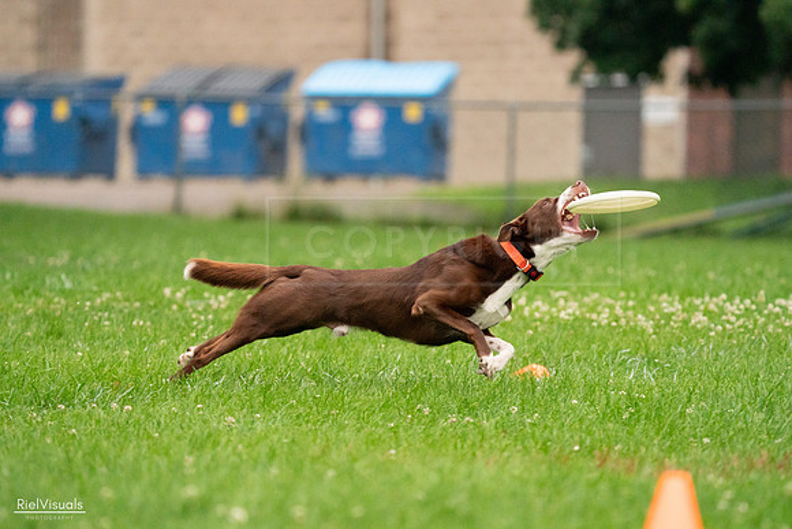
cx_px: 396
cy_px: 264
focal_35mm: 309
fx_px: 6799
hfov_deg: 6.7
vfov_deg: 4.5
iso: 6400
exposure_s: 1/1600
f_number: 6.3
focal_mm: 309
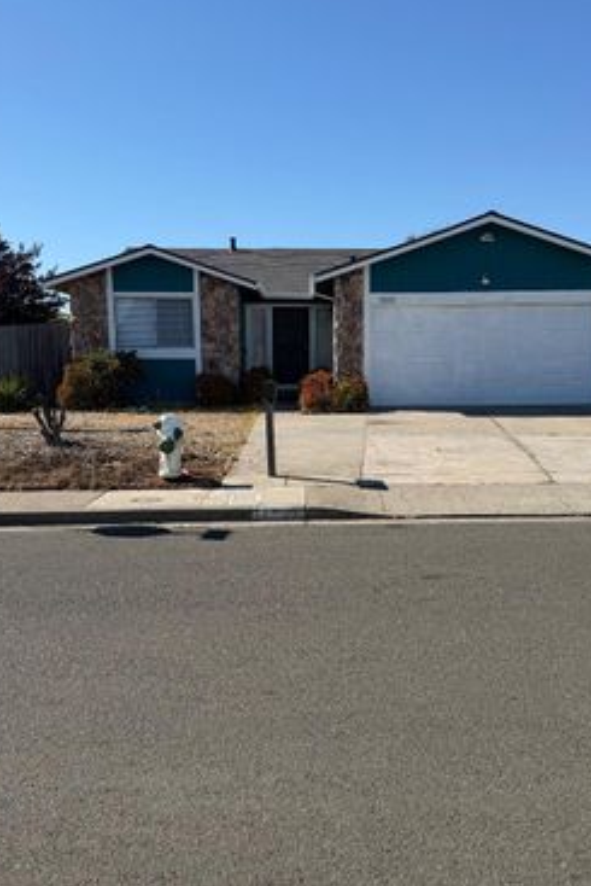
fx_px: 836
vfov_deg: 55.8
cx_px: 335
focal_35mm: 34
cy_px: 436
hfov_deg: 38.8
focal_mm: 6.76
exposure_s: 1/4405
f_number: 1.78
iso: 80
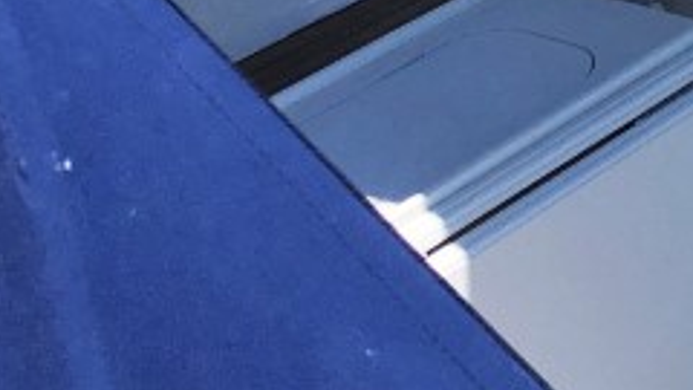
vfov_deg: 8.6
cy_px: -300
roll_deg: +6.5
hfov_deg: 14.3
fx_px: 2481
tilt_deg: -19.6
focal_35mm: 135
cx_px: 1178
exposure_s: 1/3344
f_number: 2.2
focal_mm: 4.15
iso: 25
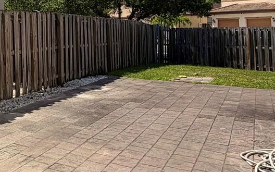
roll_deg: +1.4
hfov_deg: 39.7
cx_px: 7
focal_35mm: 45
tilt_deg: +3.1
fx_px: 337
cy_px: 11
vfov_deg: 27.4
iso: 20
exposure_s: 1/1285
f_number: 2.2
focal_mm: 2.22
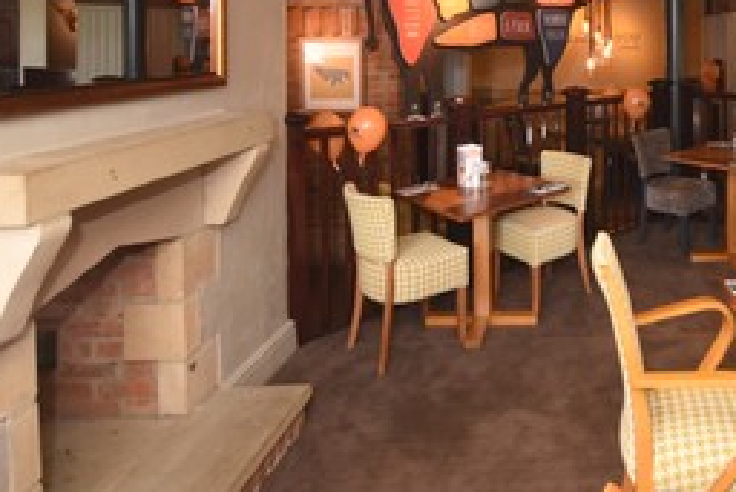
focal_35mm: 30
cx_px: 624
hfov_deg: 55.8
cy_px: 43
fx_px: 614
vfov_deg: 40.2
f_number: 5
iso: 800
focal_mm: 10
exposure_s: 1/80
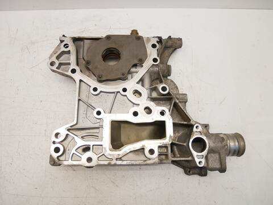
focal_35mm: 24
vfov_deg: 56.8
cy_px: 102
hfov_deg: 71.6
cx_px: 136
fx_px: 189
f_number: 3.5
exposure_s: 1/60
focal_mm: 12
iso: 250
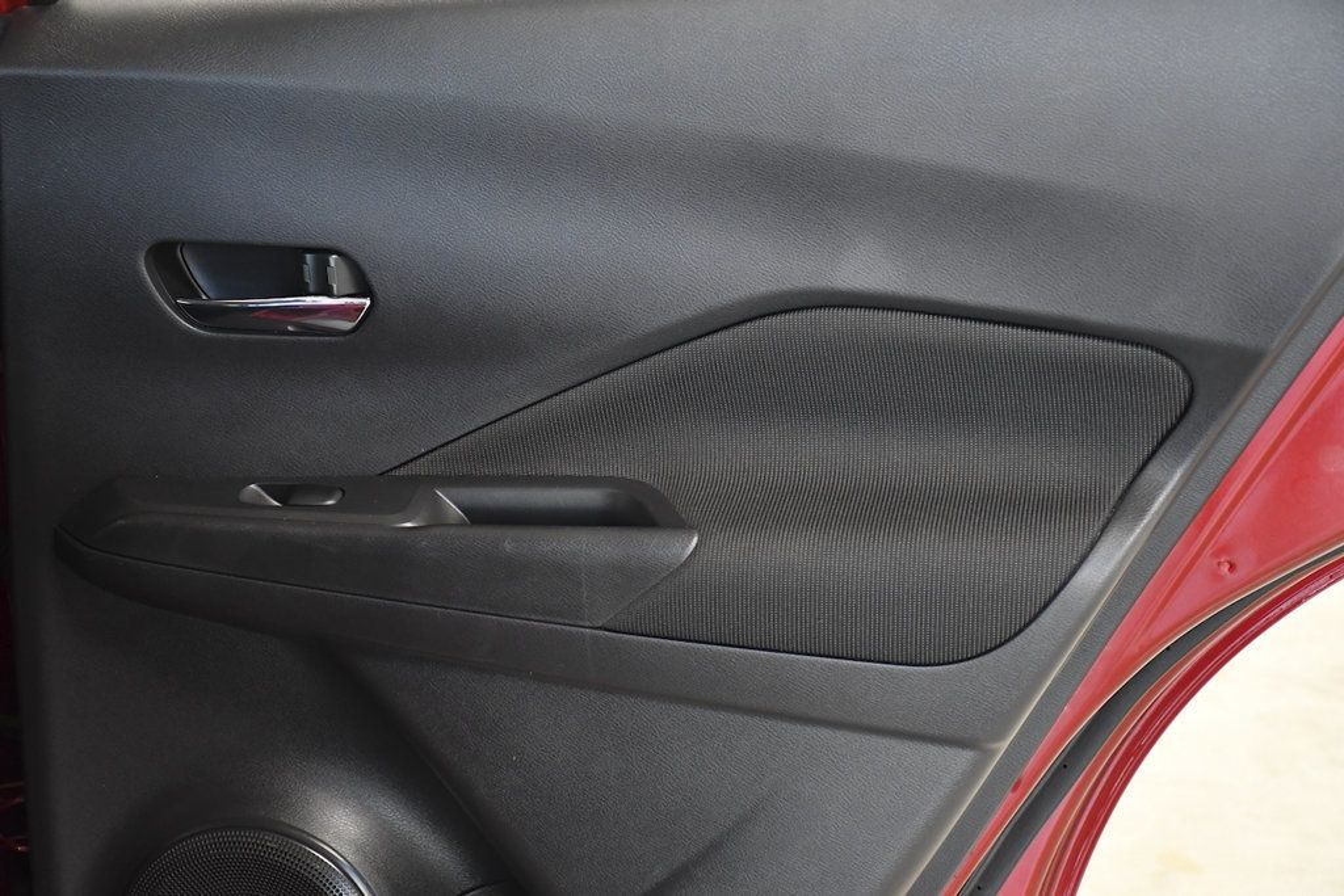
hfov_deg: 28.1
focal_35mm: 72
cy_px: 448
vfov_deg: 18.9
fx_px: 2688
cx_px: 672
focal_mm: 48
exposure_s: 1/160
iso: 2500
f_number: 4.5
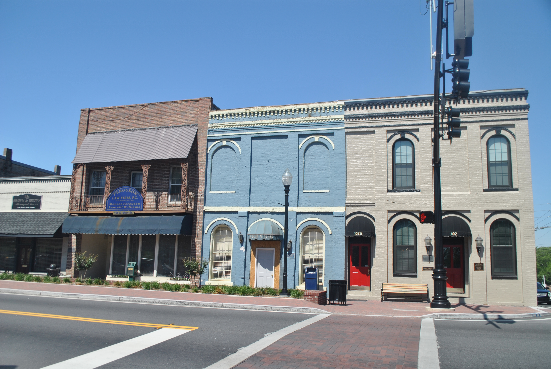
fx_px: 460
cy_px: 184
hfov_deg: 61.9
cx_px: 276
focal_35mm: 30
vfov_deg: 43.7
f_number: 7.1
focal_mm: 20
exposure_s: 1/200
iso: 100
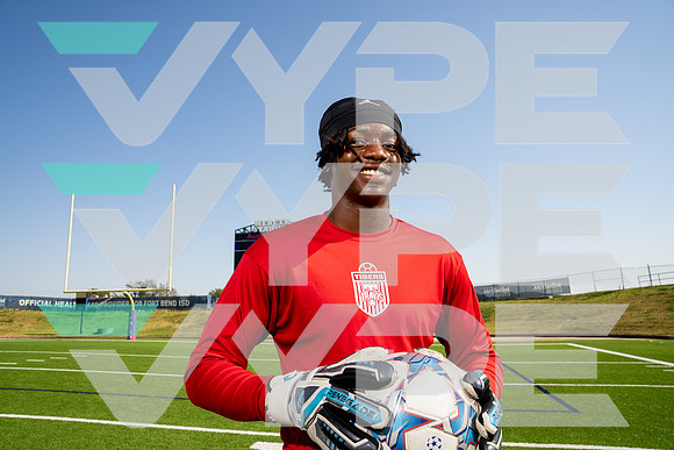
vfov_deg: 53.2
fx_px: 449
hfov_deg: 73.7
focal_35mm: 24
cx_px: 337
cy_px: 225
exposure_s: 1/125
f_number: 7.1
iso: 50
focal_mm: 24
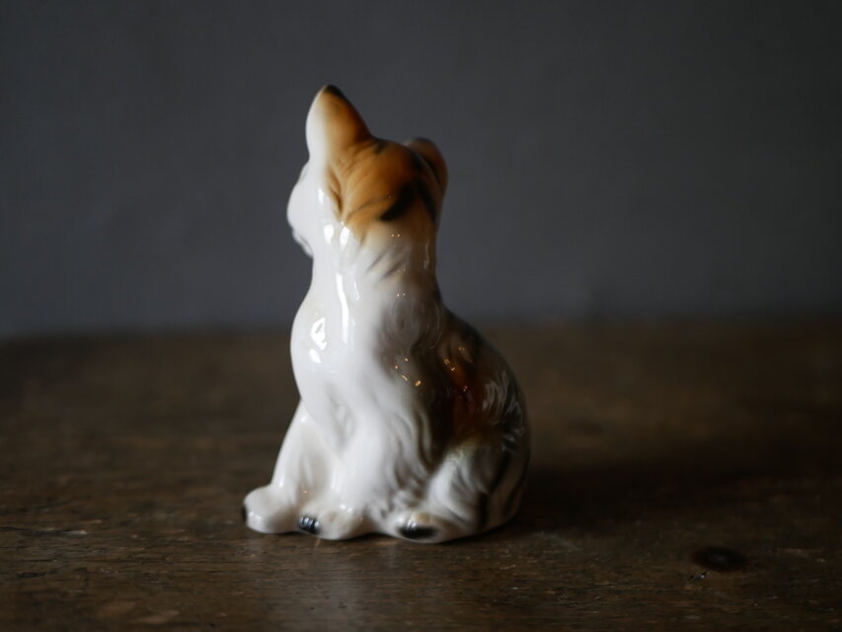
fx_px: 1216
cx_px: 421
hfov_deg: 38.2
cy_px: 316
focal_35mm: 50
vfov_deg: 29.1
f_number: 1.7
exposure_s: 1/125
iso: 500
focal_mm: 25
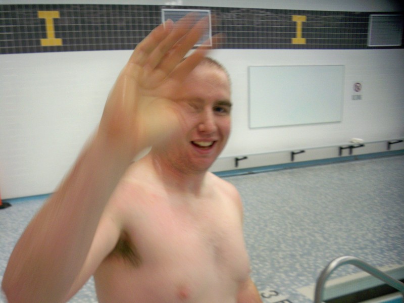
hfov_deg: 52.6
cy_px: 152
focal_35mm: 35
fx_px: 408
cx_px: 202
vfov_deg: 40.7
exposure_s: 1/30
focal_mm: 6.3
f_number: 3.1
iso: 160
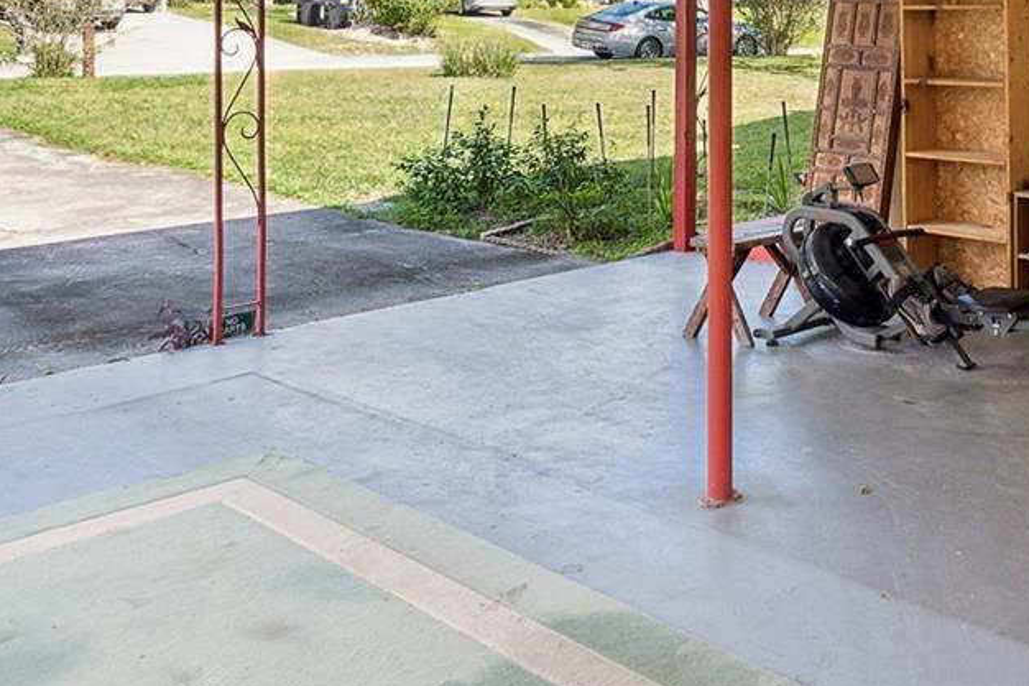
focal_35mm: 46
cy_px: 18
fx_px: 1314
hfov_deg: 41.6
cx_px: 761
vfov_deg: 27.7
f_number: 9
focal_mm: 18
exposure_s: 1/60
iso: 200
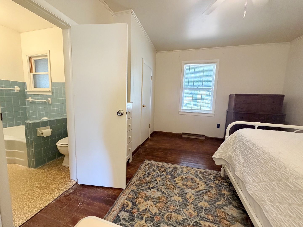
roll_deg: -1.9
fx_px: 123
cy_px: 114
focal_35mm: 14
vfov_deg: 85.7
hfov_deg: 102.1
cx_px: 152
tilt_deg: -7.3
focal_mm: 2.22
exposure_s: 1/60
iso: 250
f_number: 2.2
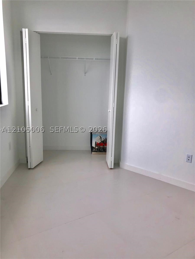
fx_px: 210
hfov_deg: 49.7
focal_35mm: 28
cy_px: 130
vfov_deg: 63.4
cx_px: 98
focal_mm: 4
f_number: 1.8
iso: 20
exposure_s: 1/372
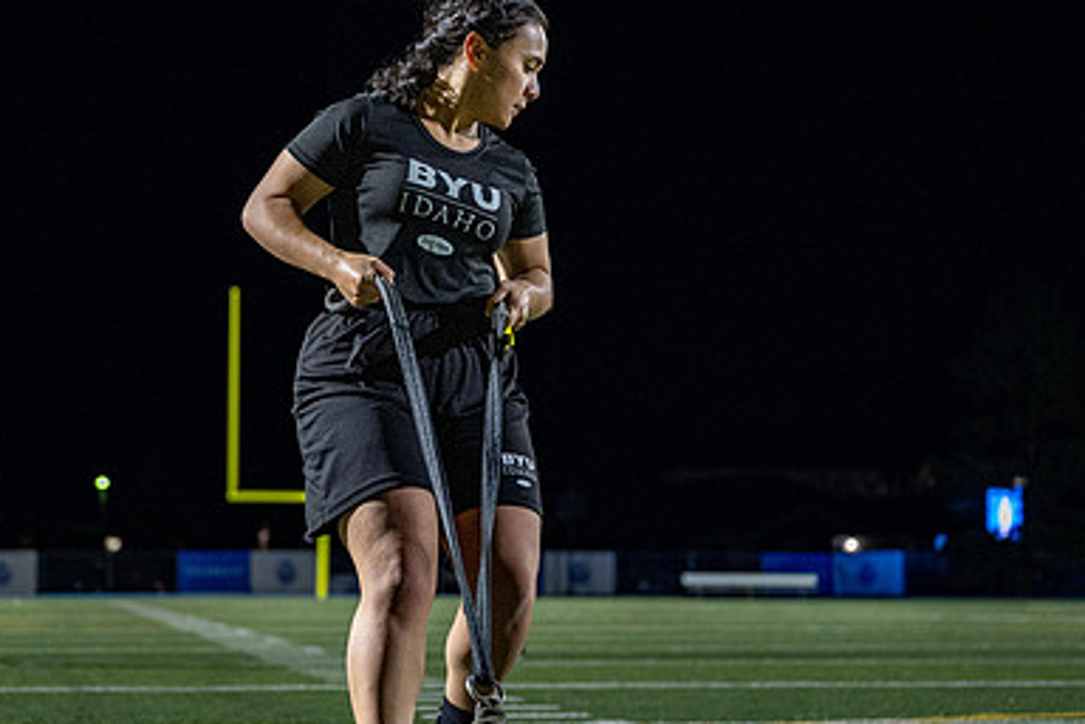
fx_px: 3074
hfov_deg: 20.0
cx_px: 419
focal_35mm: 102
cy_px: 383
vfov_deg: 13.4
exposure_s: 1/250
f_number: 2.8
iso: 2000
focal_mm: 58
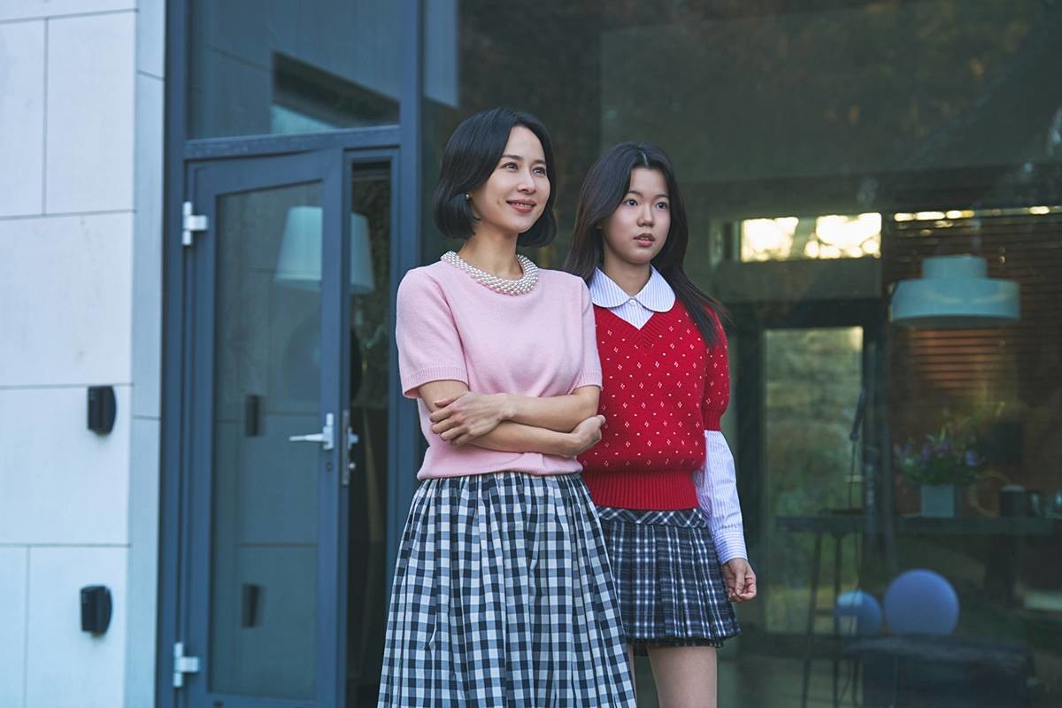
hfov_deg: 26.3
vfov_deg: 17.7
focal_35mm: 77
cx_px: 531
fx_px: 2271
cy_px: 354
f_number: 4
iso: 640
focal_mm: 77
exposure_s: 1/400
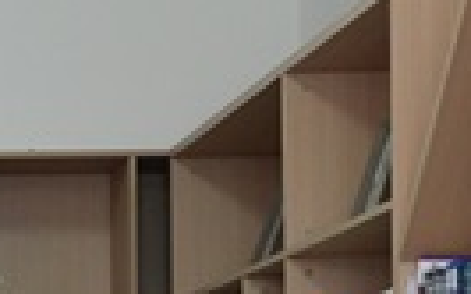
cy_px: 524
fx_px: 2916
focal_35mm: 227
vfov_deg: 5.7
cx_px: -386
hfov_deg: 8.8
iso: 2500
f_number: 4.5
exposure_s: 1/160
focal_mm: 33
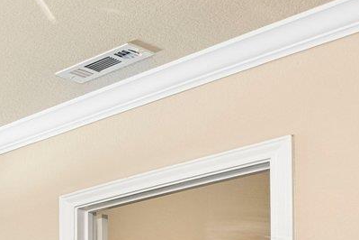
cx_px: -362
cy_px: 419
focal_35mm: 77
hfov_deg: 18.0
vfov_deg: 15.5
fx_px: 768
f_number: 6.7
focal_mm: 15
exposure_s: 1/15
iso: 320
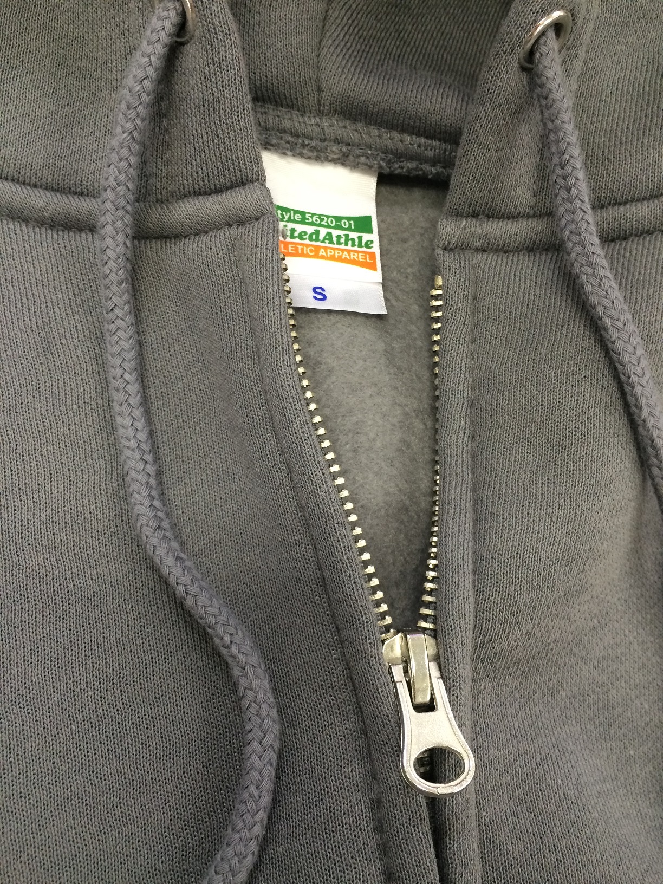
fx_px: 741
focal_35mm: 29
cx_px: 332
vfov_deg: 61.7
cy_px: 442
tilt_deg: -69.7
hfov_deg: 48.2
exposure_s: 1/30
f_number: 2.2
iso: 125
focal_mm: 4.15
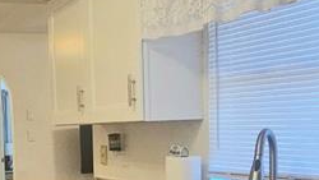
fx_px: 491
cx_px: 26
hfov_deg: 33.8
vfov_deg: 20.5
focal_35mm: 58
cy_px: 151
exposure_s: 1/60.2
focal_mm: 2.2
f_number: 2.2
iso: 250
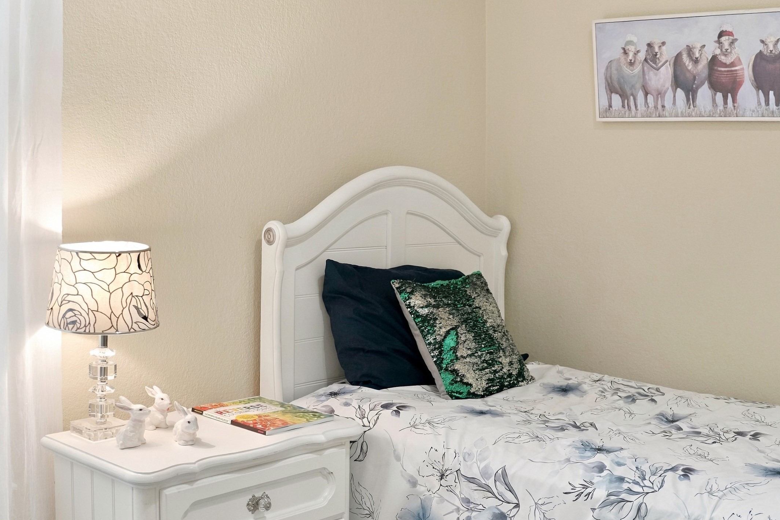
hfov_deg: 47.4
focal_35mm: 41
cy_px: 259
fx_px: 888
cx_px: 393
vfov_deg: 32.6
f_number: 4
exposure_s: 1/250
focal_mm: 40
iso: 4000
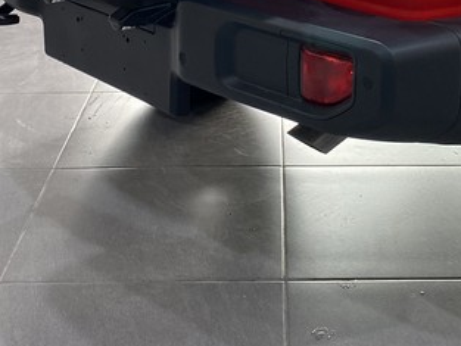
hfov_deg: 23.5
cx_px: 264
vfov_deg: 16.4
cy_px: -152
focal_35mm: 83
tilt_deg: -7.3
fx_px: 1106
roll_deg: +0.2
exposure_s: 1/121
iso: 80
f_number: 1.8
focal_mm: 4.25
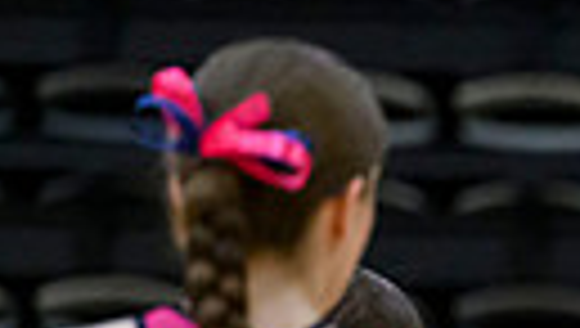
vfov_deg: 1.1
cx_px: 1373
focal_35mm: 1076
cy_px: 672
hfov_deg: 2.0
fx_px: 16572
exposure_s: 1/1000
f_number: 3.5
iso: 6400
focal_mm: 200
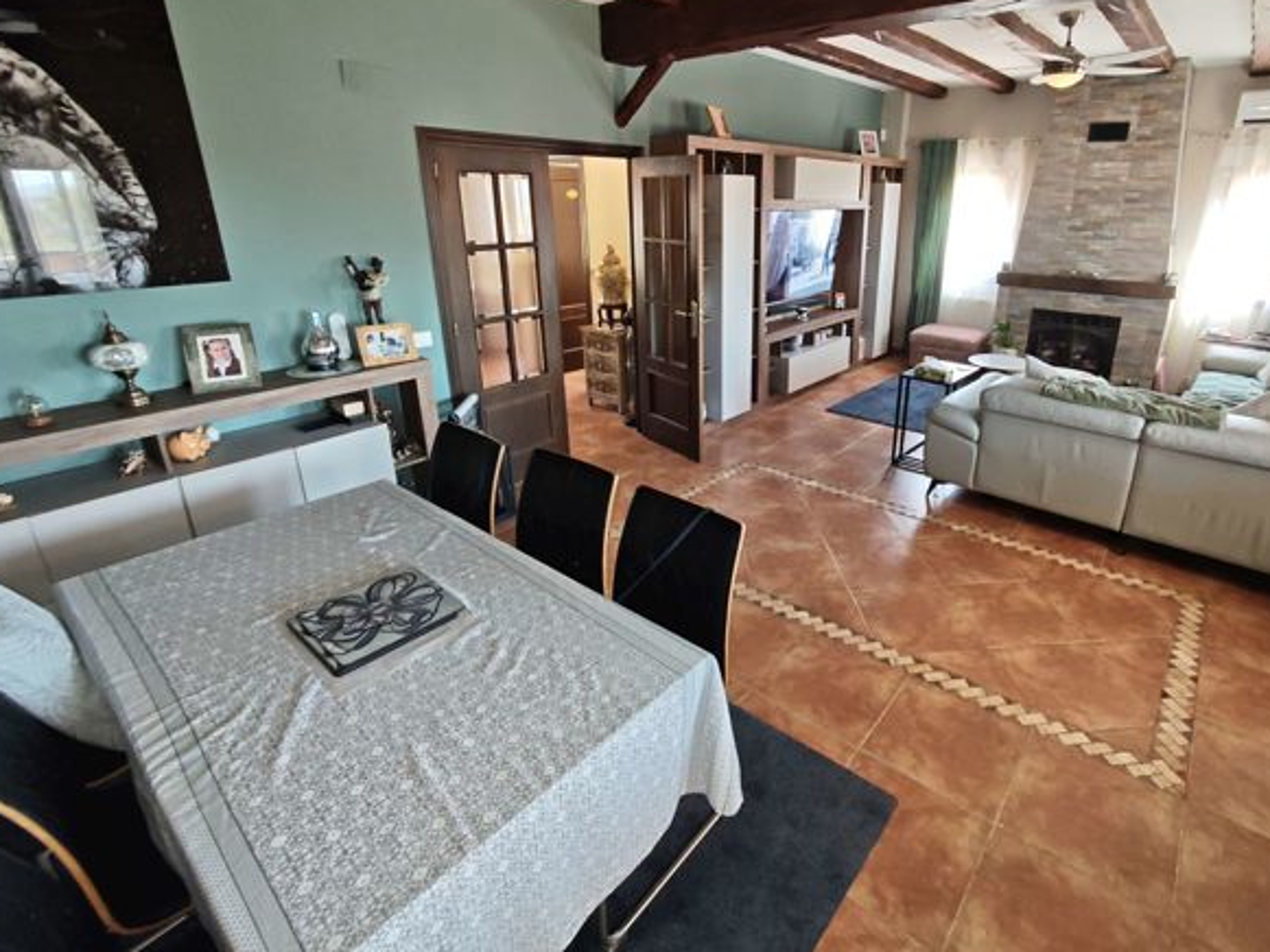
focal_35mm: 17
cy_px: 413
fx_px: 624
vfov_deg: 74.4
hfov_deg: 90.2
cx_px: 742
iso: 500
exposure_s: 1/28.4
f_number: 2.2
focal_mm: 2.16
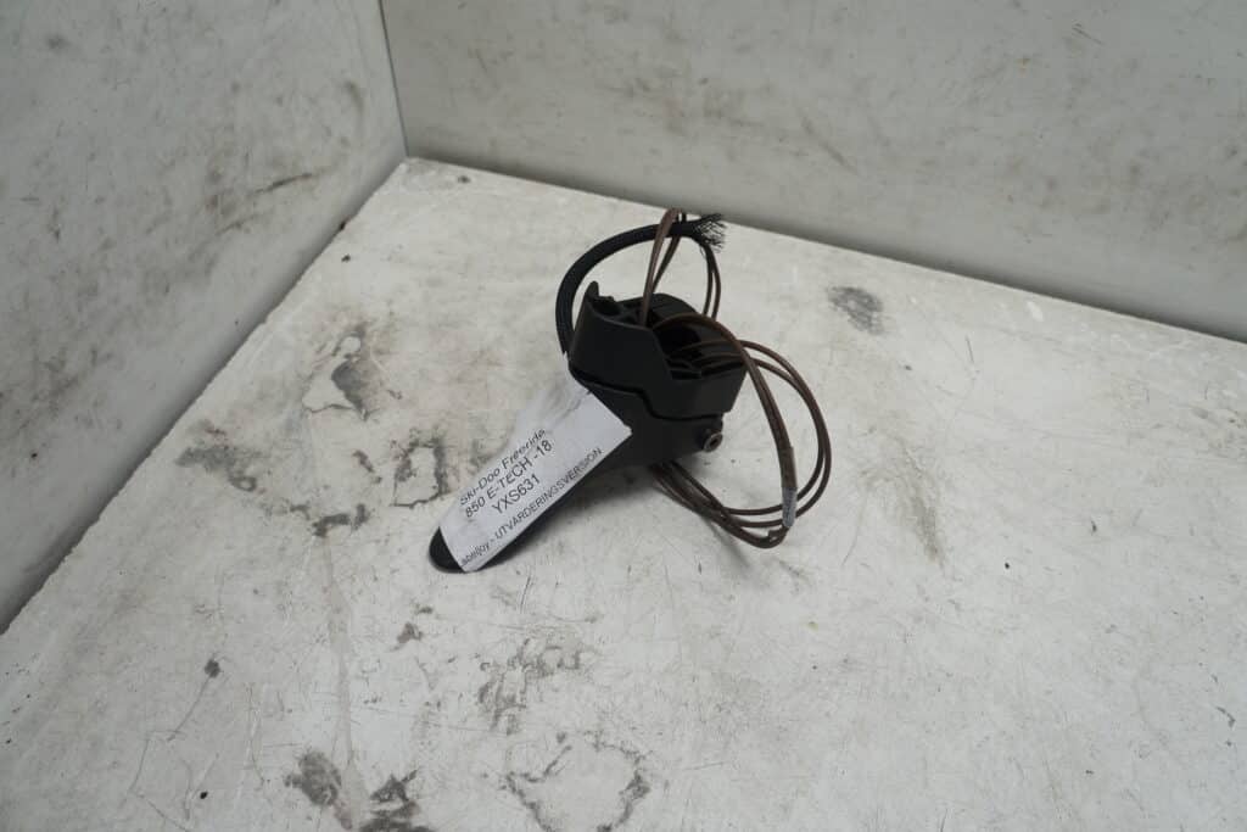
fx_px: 935
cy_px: 416
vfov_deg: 47.9
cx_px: 624
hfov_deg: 67.4
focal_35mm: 27
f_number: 5.6
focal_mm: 18
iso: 250
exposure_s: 1/60
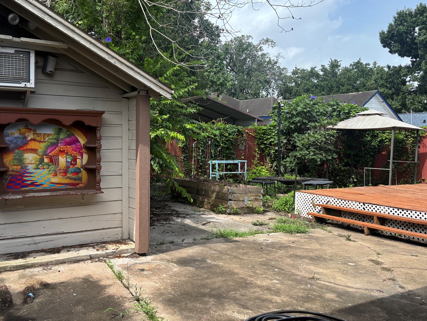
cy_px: 131
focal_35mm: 34
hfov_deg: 53.2
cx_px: 154
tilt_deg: +3.1
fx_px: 419
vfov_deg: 41.6
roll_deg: -2.0
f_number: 1.6
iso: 50
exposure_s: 1/1381
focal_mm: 5.96
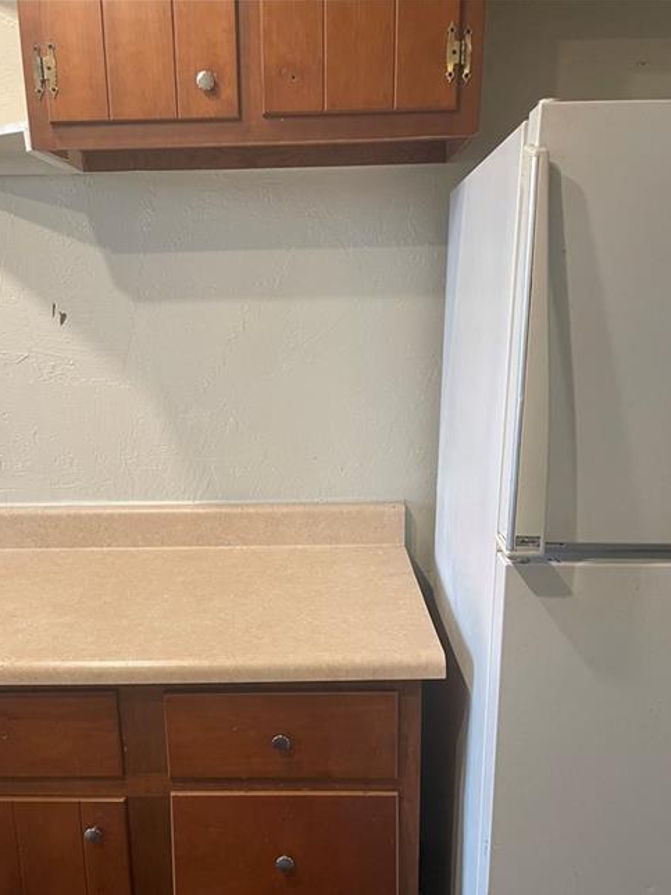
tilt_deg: -16.3
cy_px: 532
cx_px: 283
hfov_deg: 45.3
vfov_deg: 57.9
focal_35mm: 31
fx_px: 801
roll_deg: +0.6
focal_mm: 4.2
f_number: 1.6
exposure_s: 1/60
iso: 160
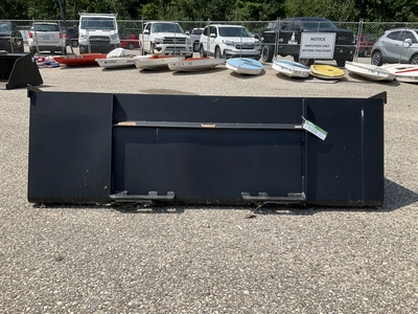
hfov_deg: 61.7
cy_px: 157
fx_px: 350
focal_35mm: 29
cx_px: 209
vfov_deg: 48.2
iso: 25
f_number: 1.8
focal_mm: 3
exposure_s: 1/2058
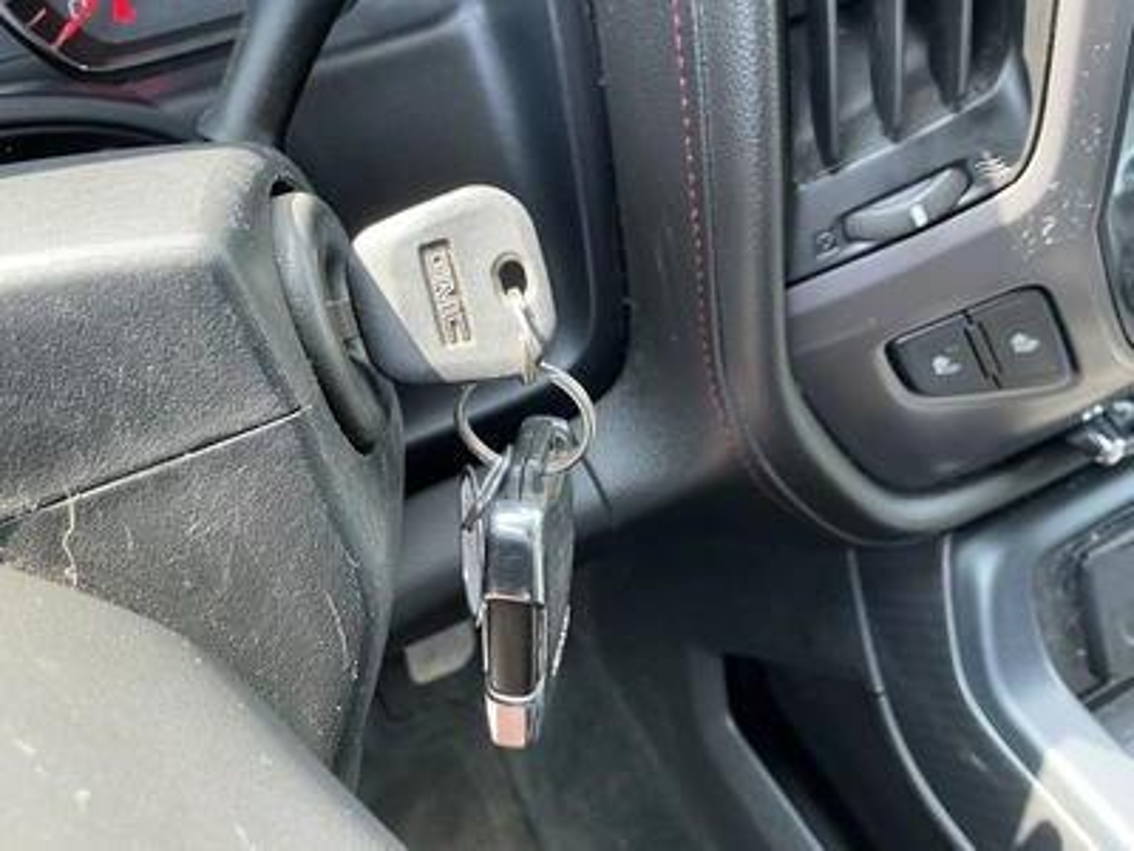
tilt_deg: -45.4
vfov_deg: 49.7
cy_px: 426
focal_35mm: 28
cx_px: 567
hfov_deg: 63.4
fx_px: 917
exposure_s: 1/67
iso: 64
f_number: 1.8
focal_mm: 3
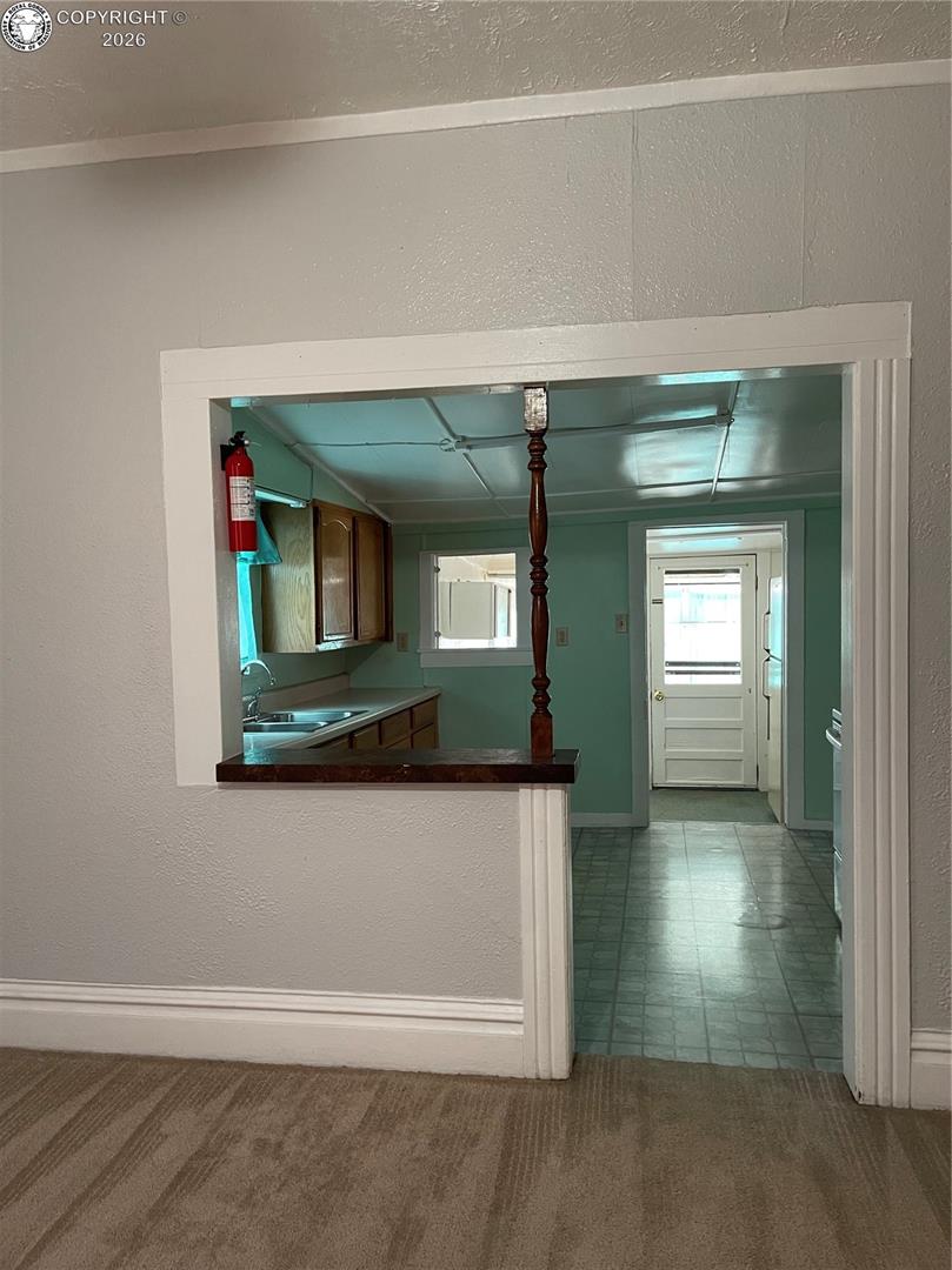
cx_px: 476
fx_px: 917
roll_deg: +2.1
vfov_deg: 69.4
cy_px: 635
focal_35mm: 25
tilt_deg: -1.7
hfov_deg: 54.8
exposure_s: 1/60
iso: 250
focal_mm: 5.1
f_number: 1.6
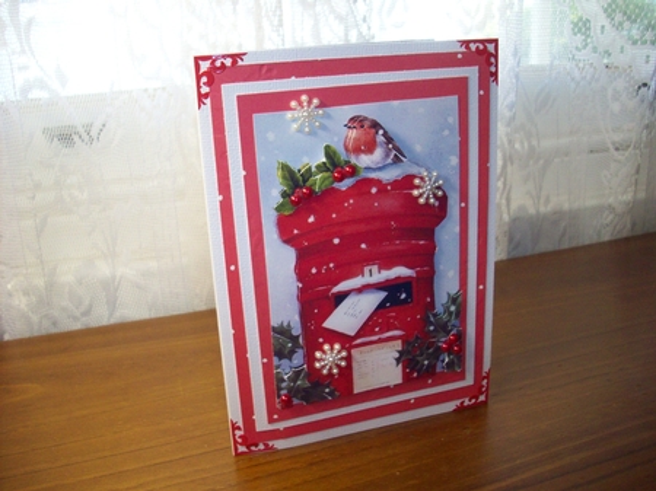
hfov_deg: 50.2
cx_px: 328
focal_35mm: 37
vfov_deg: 38.6
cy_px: 246
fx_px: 701
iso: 160
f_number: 2.8
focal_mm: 6.2
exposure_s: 1/45
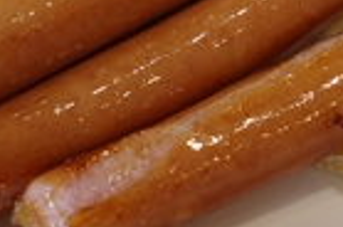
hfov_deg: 18.1
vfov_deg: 11.7
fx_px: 1075
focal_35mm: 113
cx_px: 110
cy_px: -79
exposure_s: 1/50
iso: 400
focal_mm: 21.25
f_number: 5
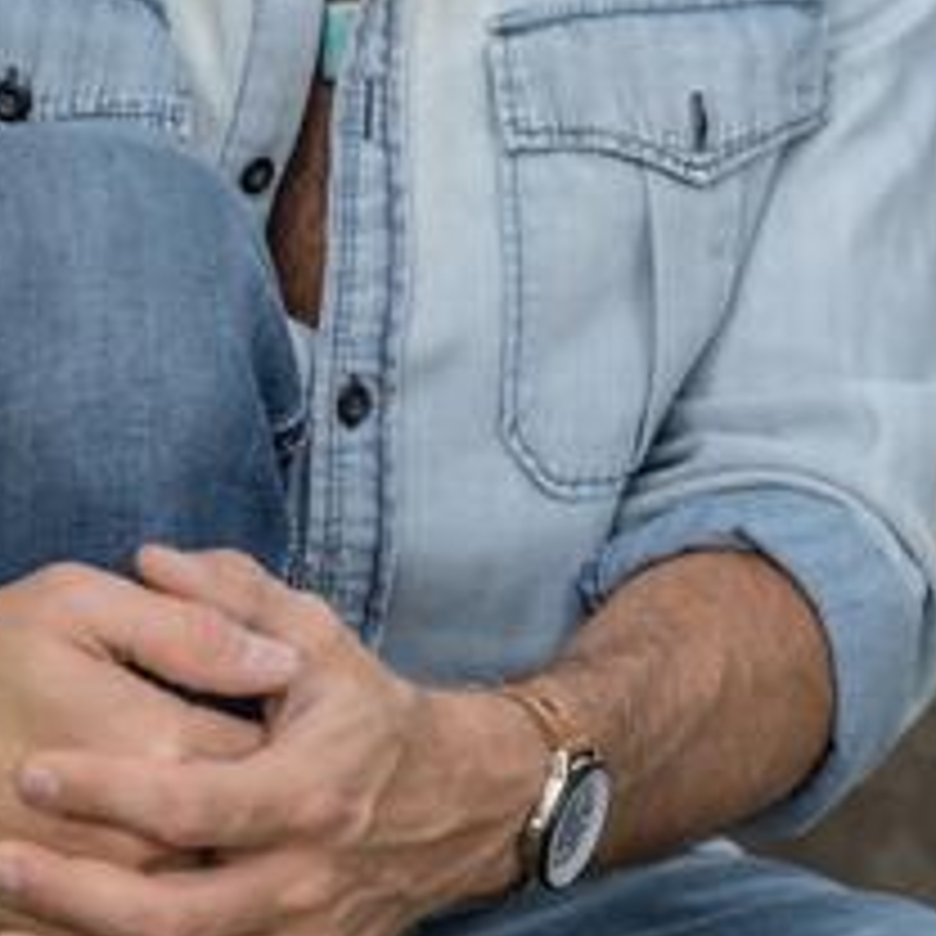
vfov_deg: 4.2
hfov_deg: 4.2
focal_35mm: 417
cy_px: -112
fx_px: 12757
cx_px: 106
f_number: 3.5
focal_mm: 170
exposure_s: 1/500
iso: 1000
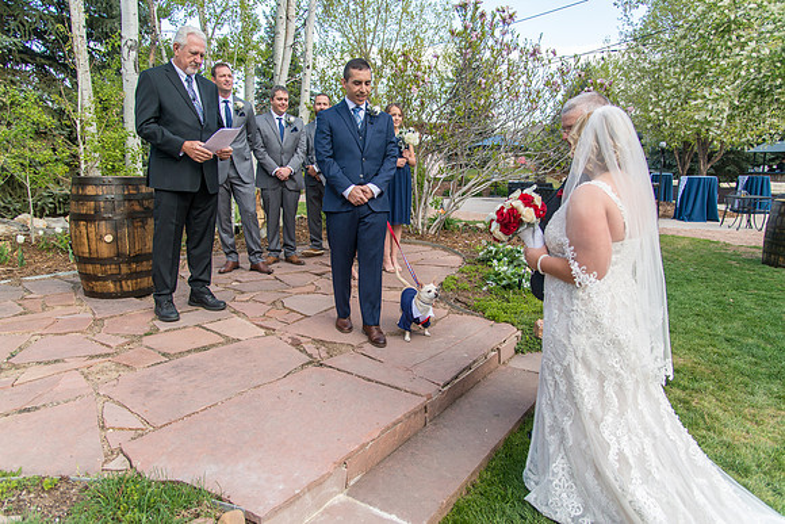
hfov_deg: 73.7
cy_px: 262
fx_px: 523
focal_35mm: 24
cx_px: 392
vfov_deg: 53.2
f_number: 4
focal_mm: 24
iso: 400
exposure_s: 1/640
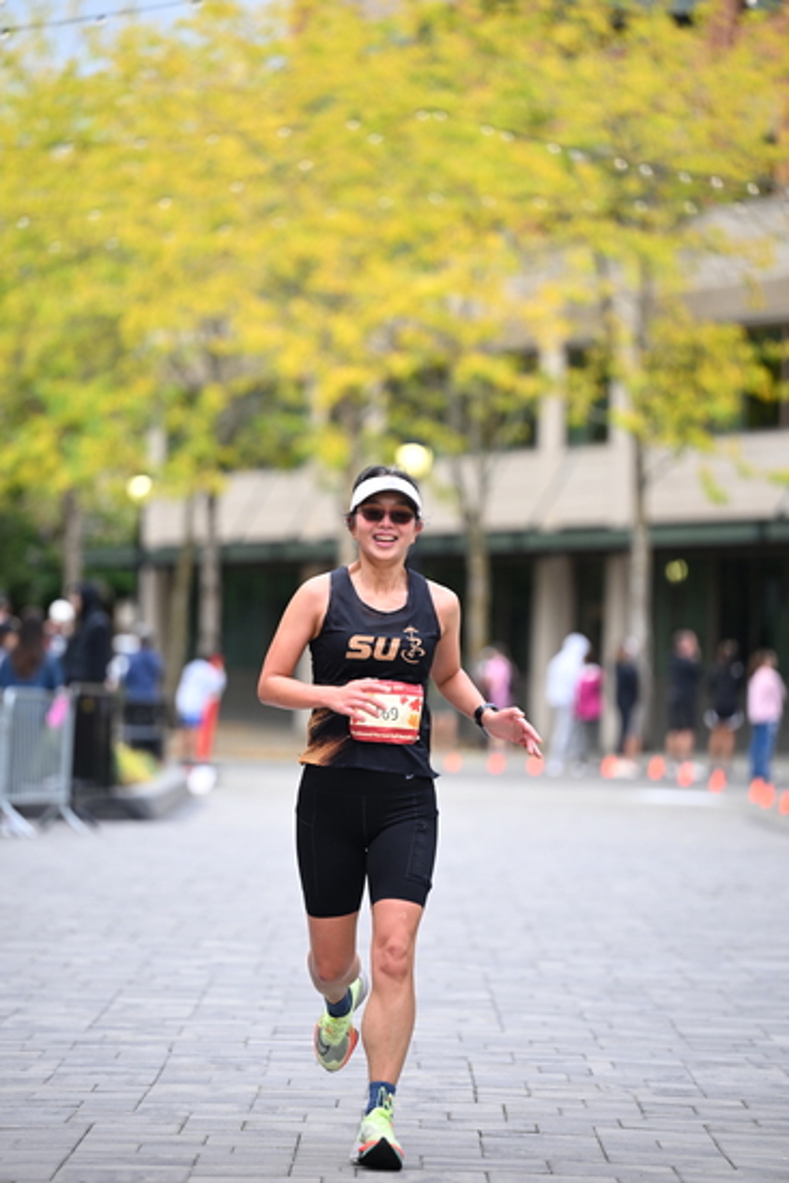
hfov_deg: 8.1
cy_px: 592
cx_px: 394
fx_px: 5585
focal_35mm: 170
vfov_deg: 12.1
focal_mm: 170
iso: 1000
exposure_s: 1/2000
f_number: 2.8
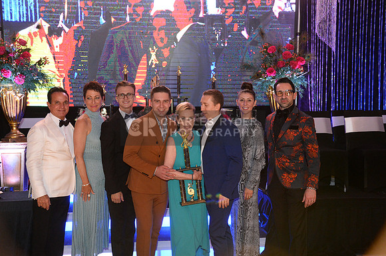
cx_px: 193
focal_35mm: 46
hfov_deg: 42.8
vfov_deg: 29.2
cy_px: 128
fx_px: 493
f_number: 4.5
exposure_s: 1/250
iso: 5000
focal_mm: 46
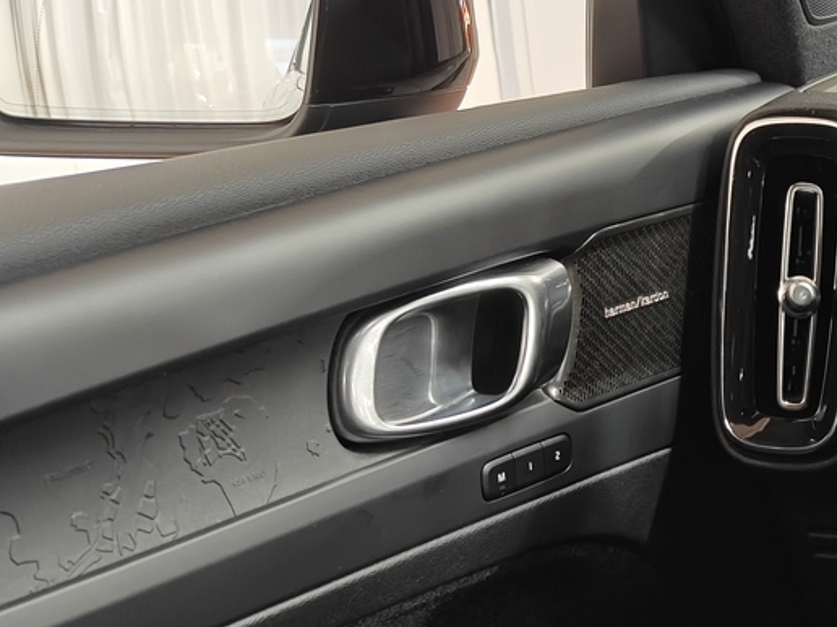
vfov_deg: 21.8
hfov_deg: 26.0
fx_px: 1620
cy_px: 439
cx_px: 996
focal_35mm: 67
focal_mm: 5.59
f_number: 1.8
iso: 160
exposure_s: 1/43
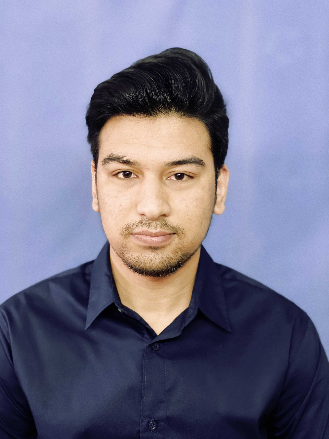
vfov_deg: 36.8
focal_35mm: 52
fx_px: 659
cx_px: 164
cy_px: 220
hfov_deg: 28.0
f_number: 2
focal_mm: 6
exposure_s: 1/33
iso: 200
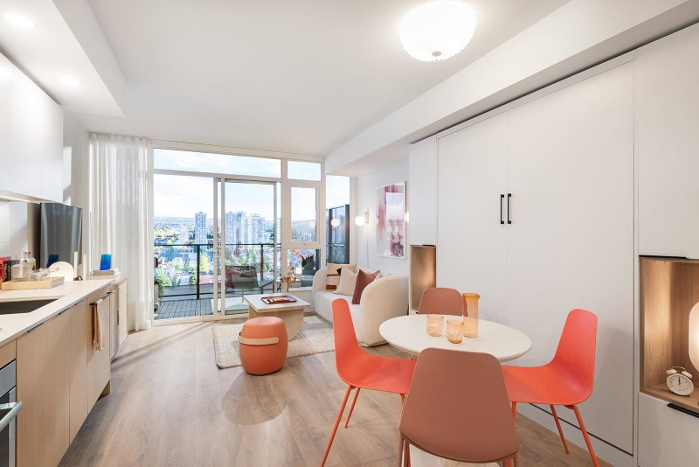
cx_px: 350
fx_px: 330
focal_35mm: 17
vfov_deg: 70.5
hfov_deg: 93.3
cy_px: 234
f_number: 20
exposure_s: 1/2
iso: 500
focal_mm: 17
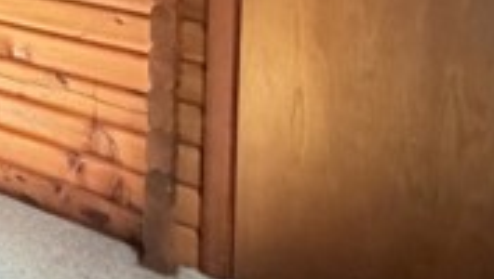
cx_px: -299
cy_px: -181
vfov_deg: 18.4
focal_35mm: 55
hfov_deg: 25.2
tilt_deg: -1.6
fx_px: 721
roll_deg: +0.7
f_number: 2.2
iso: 2500
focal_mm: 2.22
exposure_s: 1/30
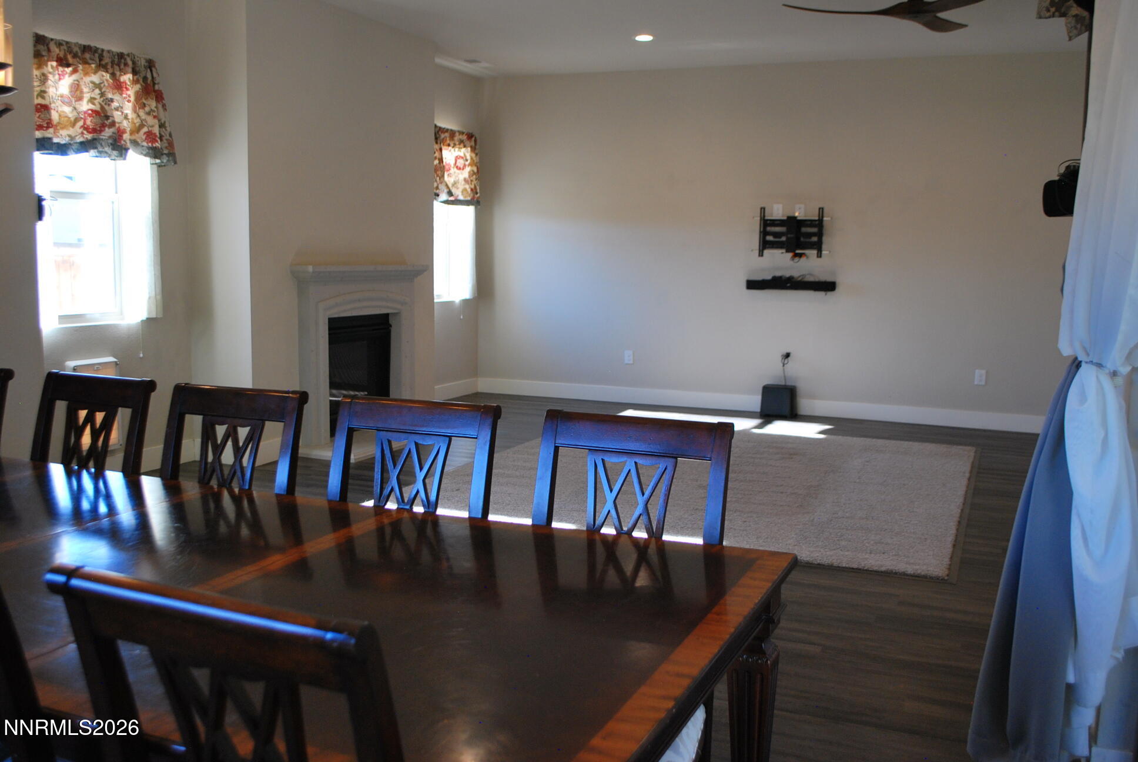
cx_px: 569
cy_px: 381
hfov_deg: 57.2
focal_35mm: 33
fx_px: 1044
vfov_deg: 40.1
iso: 400
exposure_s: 1/80
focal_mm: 22
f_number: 4
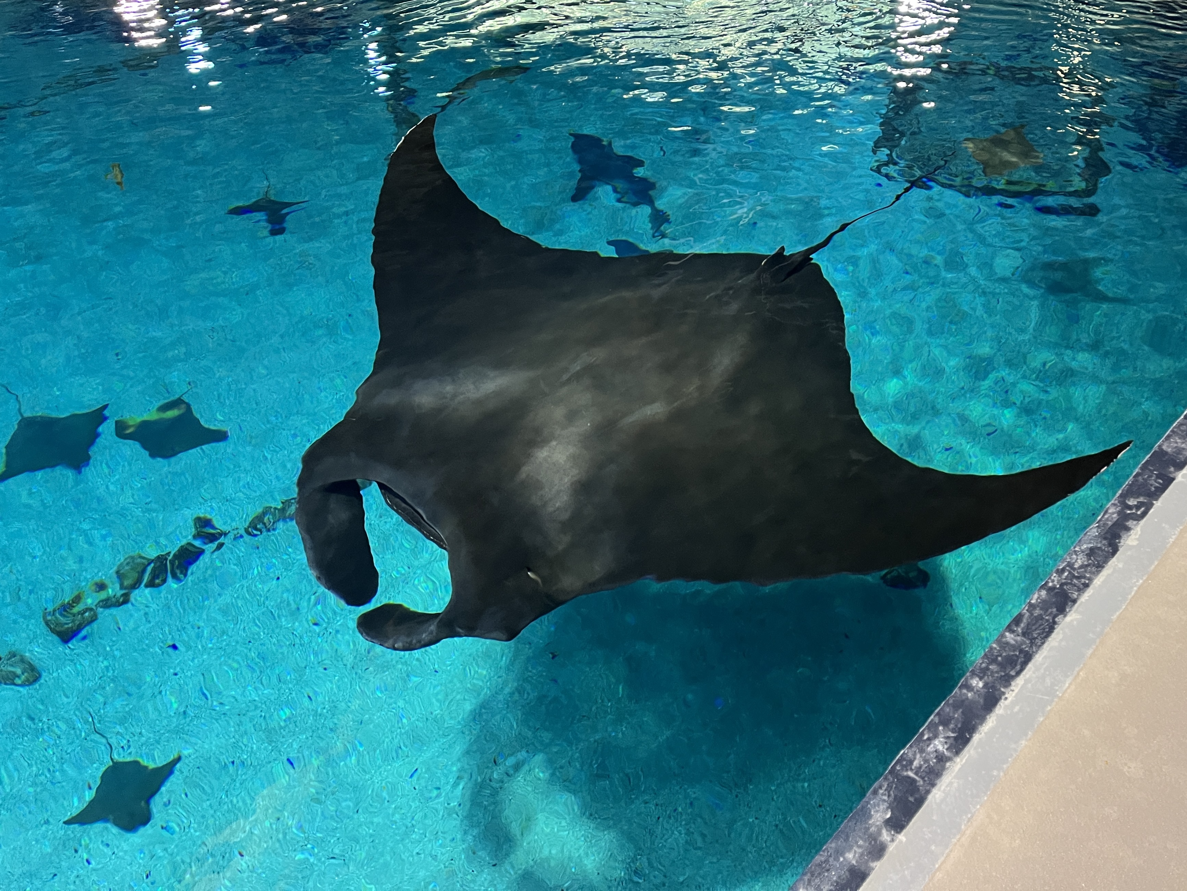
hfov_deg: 67.3
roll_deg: -1.5
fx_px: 892
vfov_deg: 53.1
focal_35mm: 26
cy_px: 446
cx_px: 594
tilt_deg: -35.9
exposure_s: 1/60
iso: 250
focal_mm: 5.1
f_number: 1.6
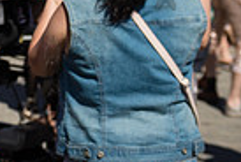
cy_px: -20
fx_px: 1020
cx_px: -176
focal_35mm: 152
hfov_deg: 12.4
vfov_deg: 9.0
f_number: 3.5
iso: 100
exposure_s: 1/2500
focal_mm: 36
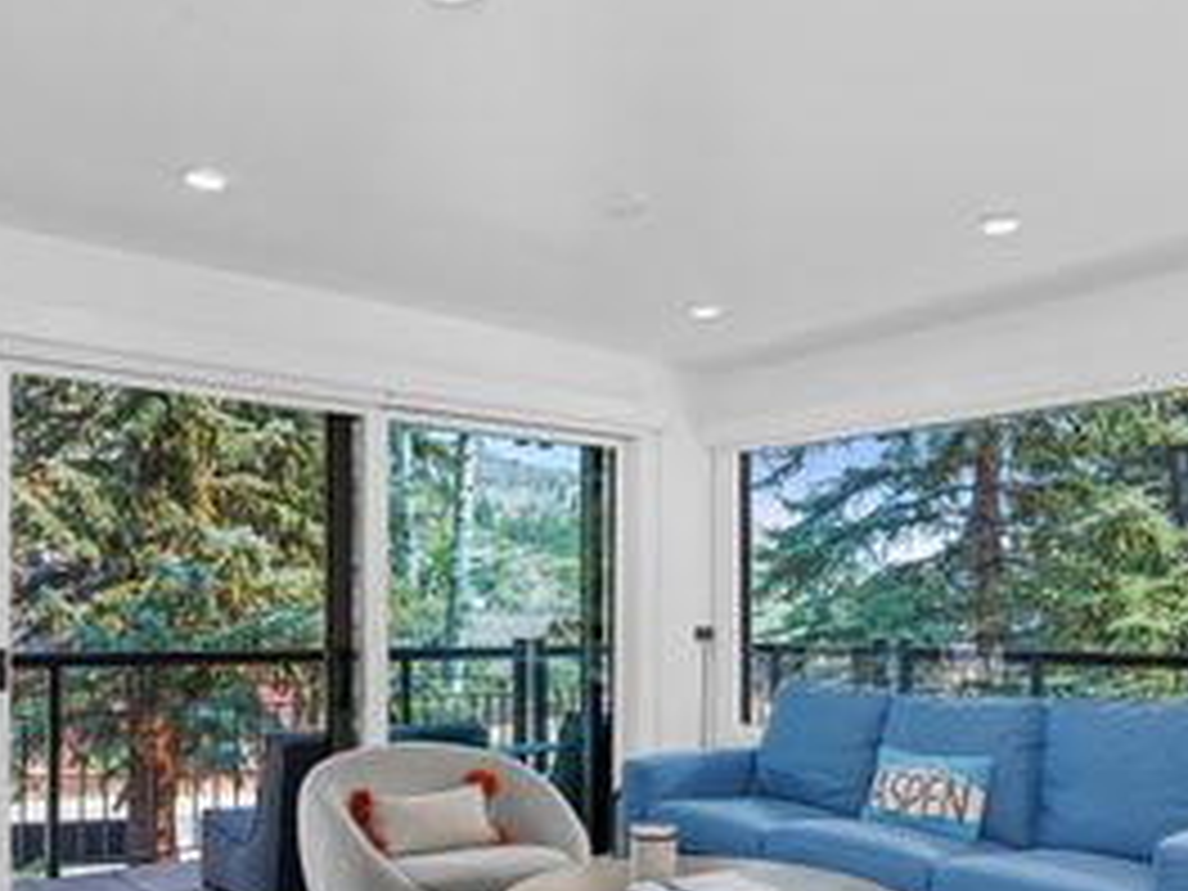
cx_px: 562
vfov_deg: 43.7
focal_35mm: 31
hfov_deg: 58.3
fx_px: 1064
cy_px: 691
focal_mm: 17
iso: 400
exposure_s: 1/2.5
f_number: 11
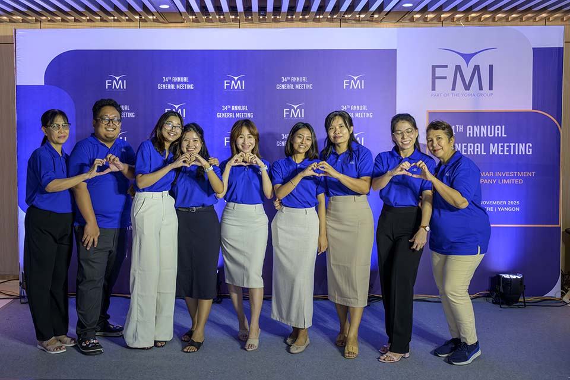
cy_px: 190
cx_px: 285
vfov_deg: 40.5
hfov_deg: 58.0
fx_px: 515
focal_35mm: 32
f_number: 5.6
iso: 1800
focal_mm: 32.5
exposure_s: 1/250
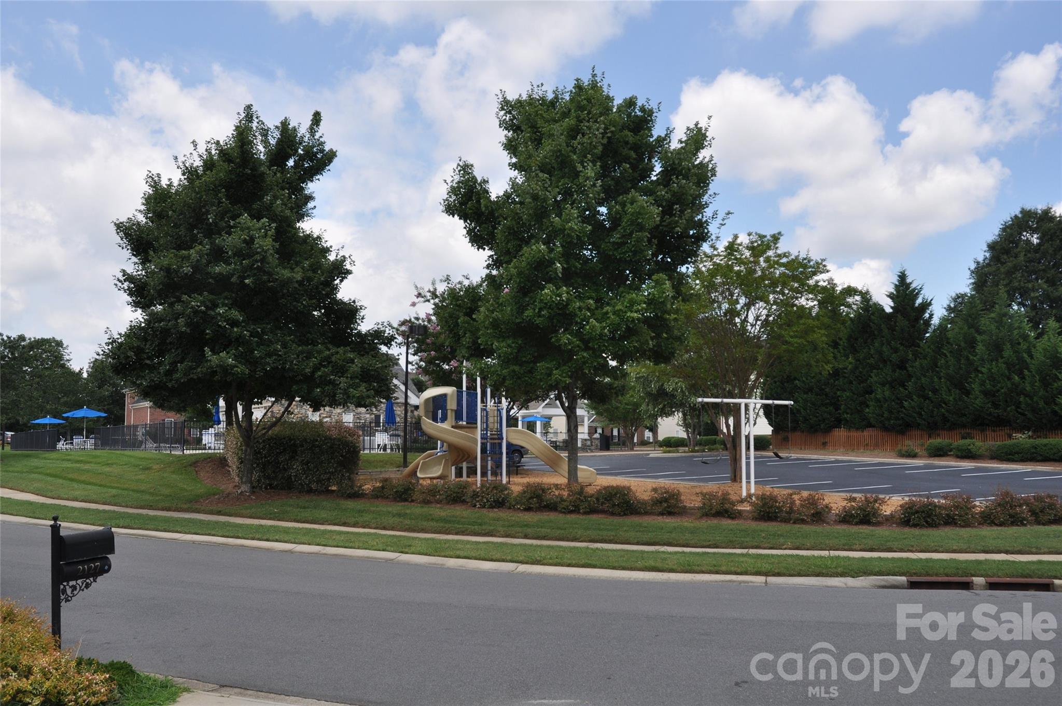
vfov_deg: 36.8
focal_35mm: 36
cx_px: 531
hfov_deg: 53.2
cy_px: 353
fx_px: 1061
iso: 200
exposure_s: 1/500
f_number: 7.1
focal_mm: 24
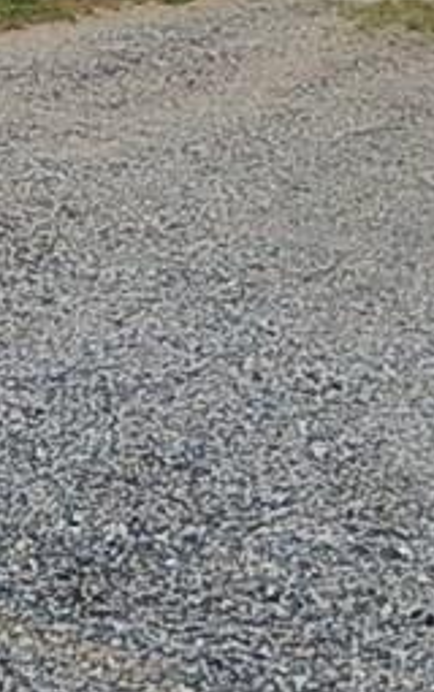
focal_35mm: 153
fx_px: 2887
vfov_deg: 13.3
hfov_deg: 8.1
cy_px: -122
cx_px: -488
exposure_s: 1/400
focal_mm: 6.5
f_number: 8
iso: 125
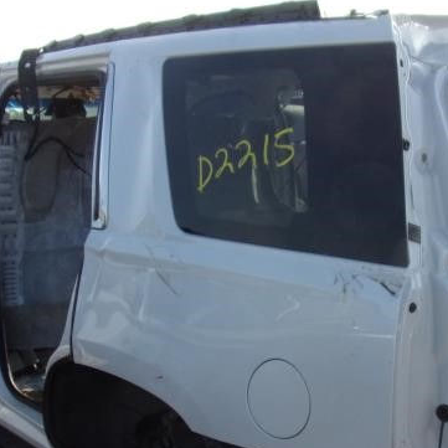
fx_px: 688
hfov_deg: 35.5
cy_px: 299
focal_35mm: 47
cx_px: 314
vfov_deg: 35.7
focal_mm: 4.3
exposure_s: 1/600
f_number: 3.3
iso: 80
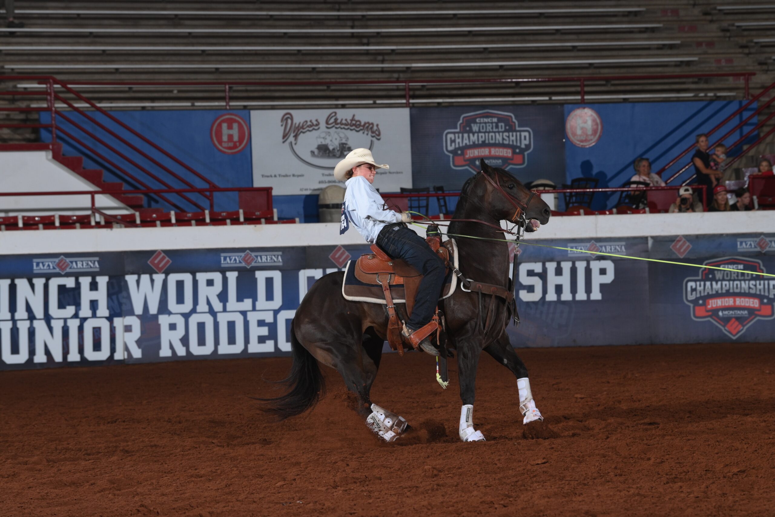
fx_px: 3660
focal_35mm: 170
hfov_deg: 12.1
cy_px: 258
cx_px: 388
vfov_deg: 8.1
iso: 640
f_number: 7.1
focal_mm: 170
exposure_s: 1/250
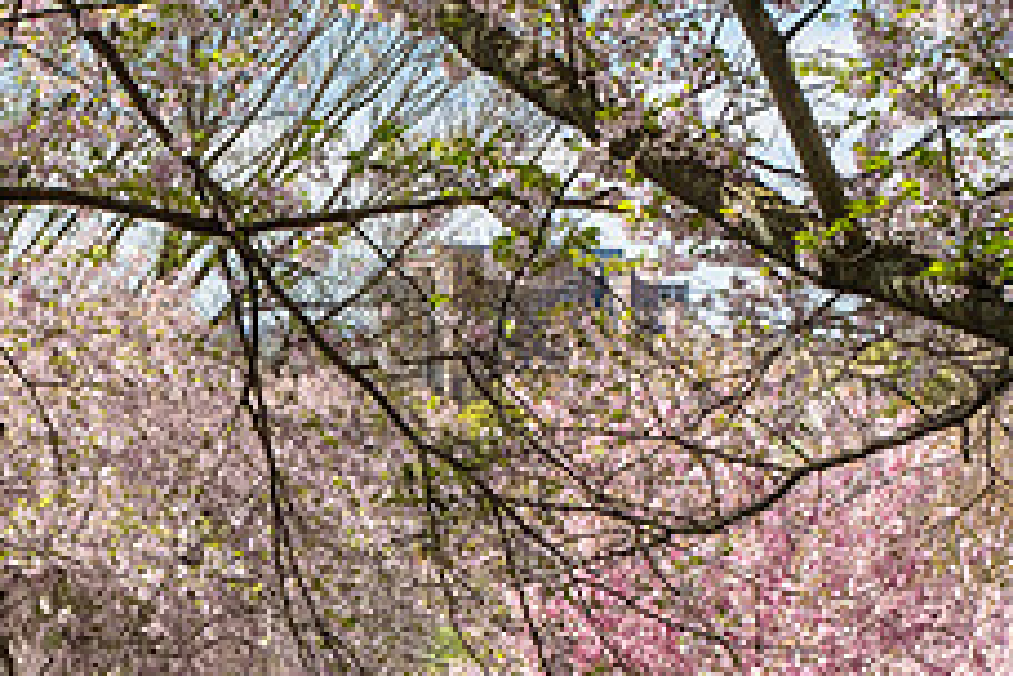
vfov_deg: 14.2
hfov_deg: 21.4
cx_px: 222
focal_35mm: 94
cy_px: 749
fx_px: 2645
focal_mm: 24.7
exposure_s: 1/125
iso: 640
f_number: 10
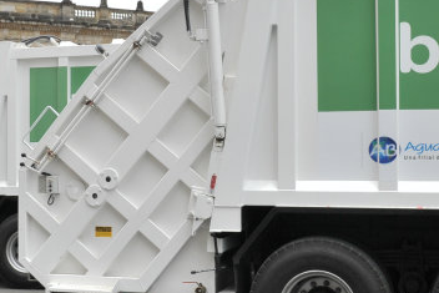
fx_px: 817
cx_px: 175
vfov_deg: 20.3
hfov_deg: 30.0
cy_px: 132
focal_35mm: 67
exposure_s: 1/3200
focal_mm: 24
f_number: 4.5
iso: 800
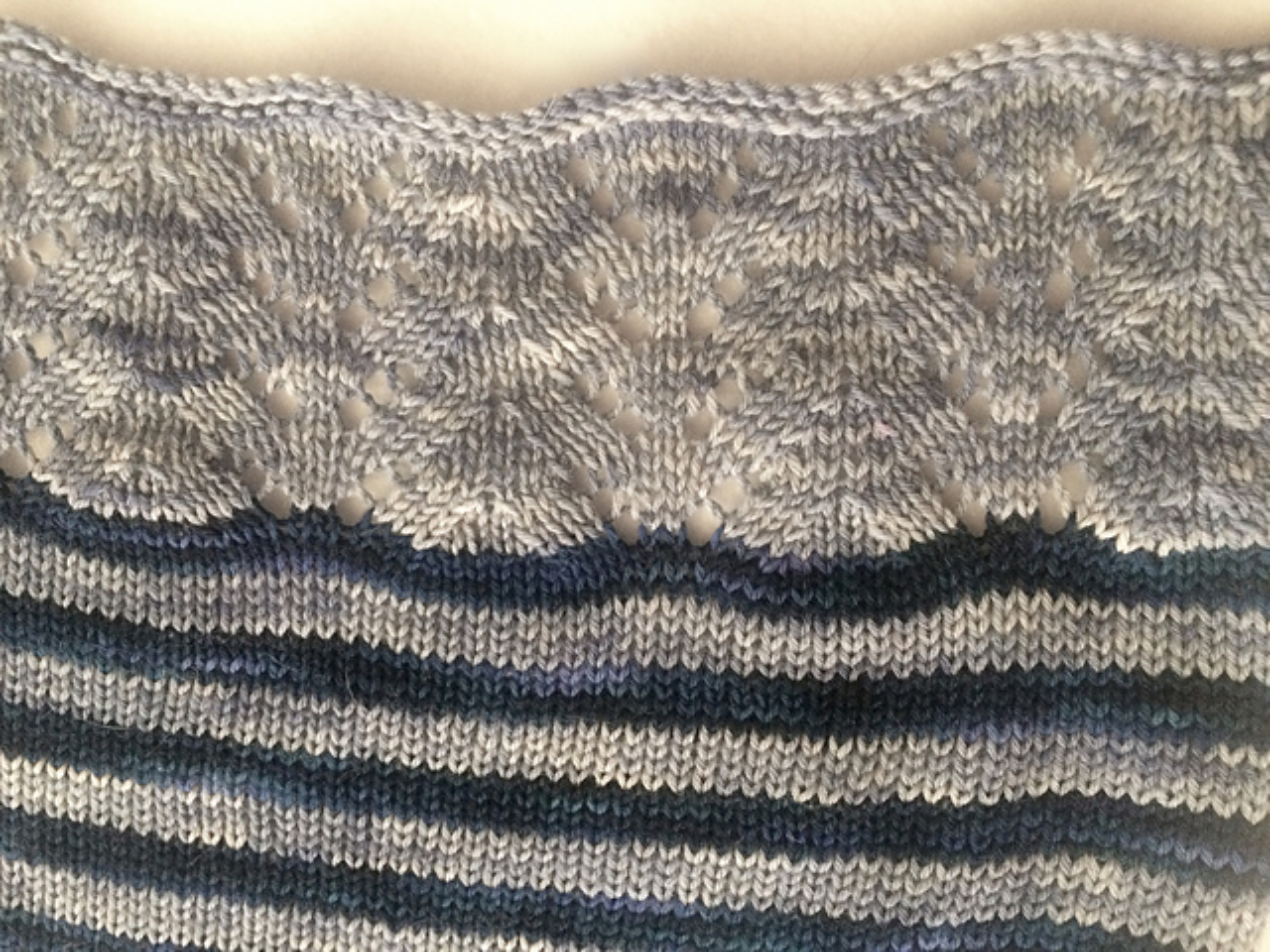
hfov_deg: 61.7
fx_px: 1064
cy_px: 476
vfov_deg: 48.2
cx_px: 635
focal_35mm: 29
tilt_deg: -78.2
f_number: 2.2
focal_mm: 4.15
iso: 320
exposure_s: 1/30
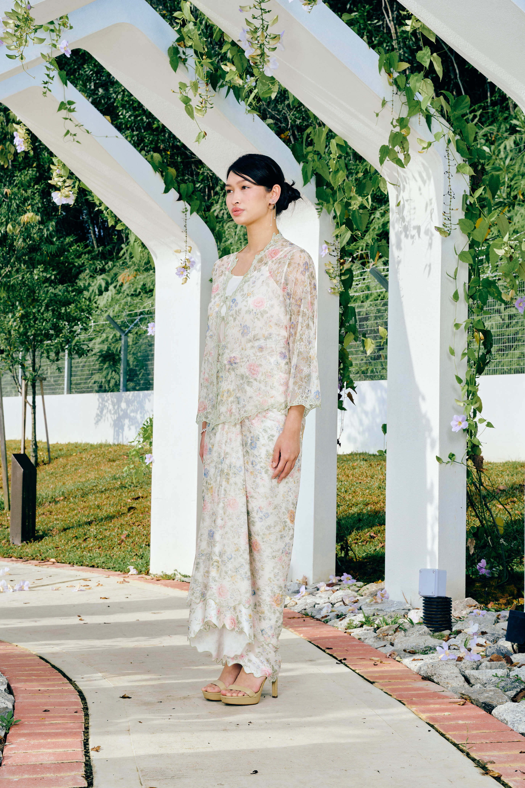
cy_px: 394
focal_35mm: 50
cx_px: 262
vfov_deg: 39.6
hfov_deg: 27.0
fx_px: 1094
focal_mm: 50
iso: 125
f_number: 10
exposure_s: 1/125
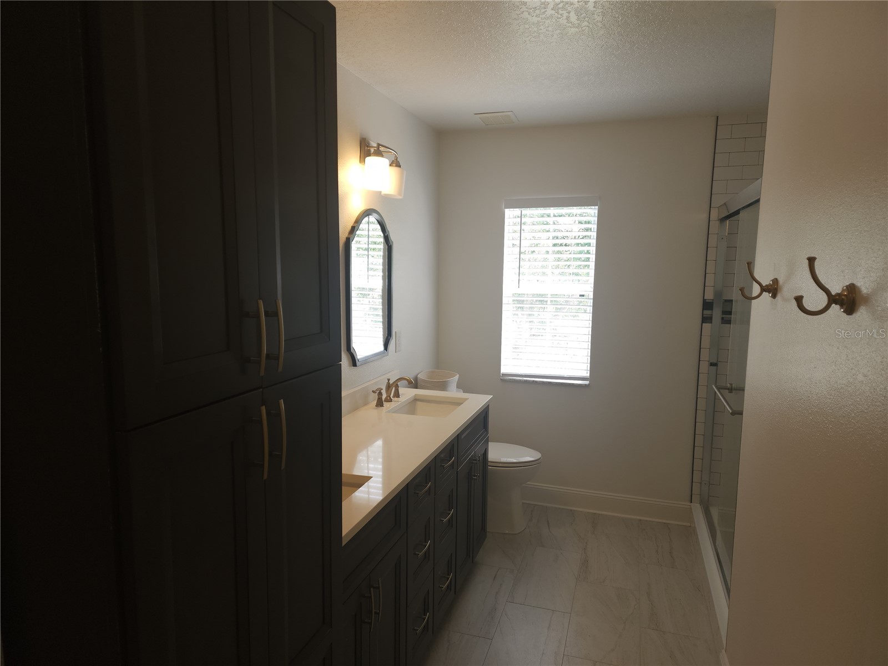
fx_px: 590
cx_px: 444
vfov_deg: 58.9
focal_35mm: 23
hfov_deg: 73.9
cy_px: 333
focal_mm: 6.4
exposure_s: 1/60
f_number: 1.8
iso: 25
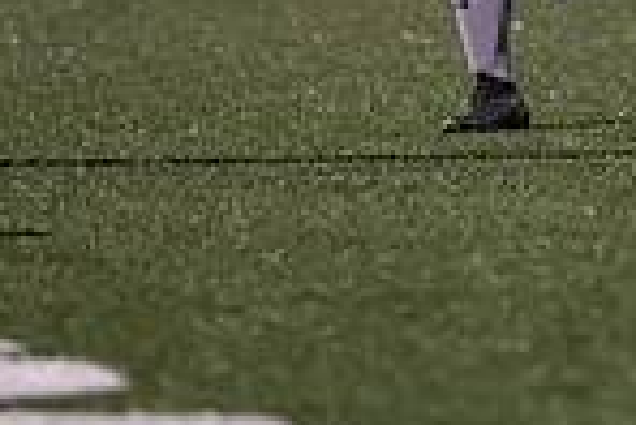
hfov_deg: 1.8
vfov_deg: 1.2
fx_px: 20814
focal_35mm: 1177
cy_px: -294
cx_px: 576
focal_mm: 300
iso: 8000
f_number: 2.8
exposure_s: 1/1000
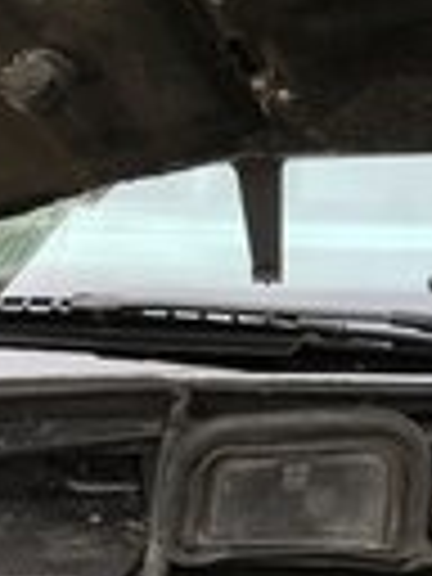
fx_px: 1864
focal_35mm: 112
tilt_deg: -27.3
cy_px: 770
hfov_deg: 12.6
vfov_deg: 16.5
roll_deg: +4.4
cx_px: 621
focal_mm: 4.15
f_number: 2.2
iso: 25
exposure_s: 1/100
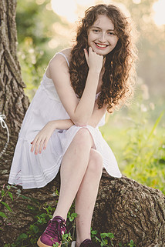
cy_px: 135
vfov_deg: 17.2
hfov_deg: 11.5
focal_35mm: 119
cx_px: 63
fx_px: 818
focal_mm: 85
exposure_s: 1/320
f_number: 2
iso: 640
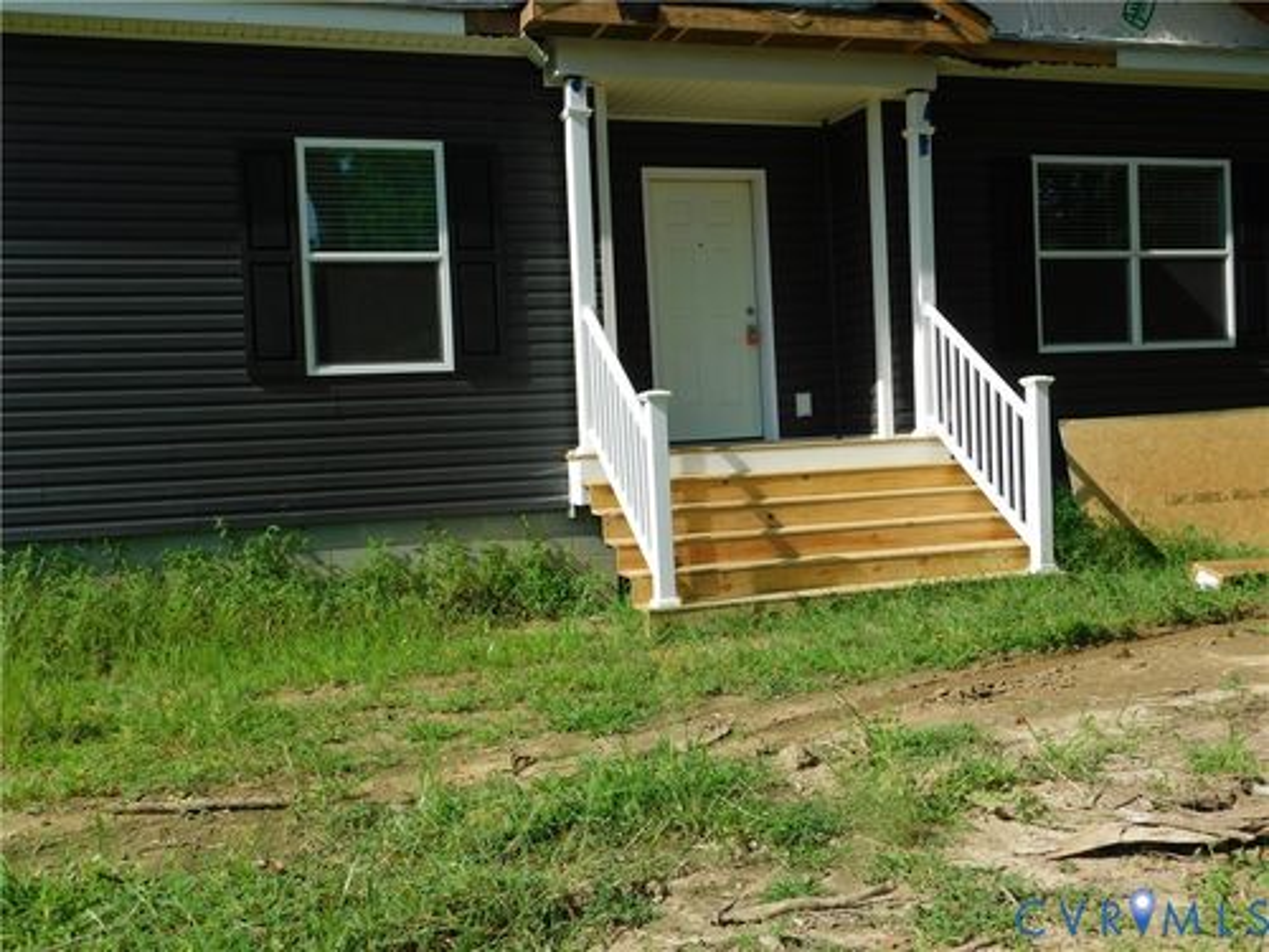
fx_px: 1320
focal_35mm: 36
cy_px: 476
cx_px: 634
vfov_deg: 39.7
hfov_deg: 51.4
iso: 125
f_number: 3.5
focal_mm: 6.3
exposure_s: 1/800
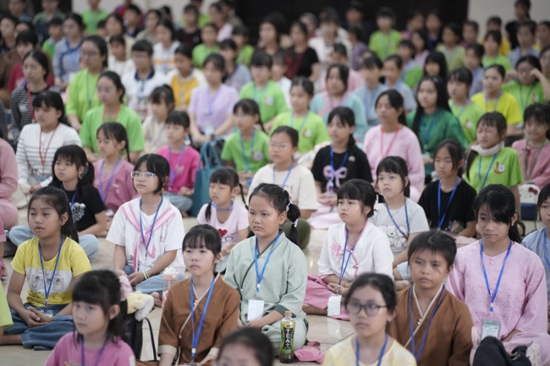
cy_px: 183
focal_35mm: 150
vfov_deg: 9.1
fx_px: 2291
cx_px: 275
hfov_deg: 13.7
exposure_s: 1/200
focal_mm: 150
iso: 4000
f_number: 2.8
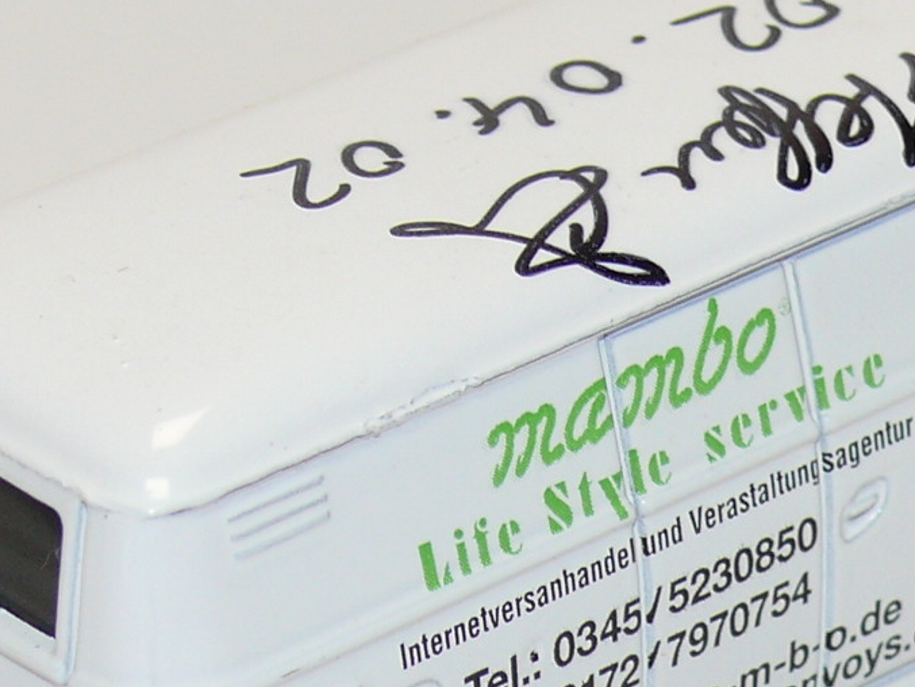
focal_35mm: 241
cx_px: 542
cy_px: 461
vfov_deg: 6.2
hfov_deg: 8.2
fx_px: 6371
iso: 100
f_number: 4
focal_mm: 13.3
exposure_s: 1/30
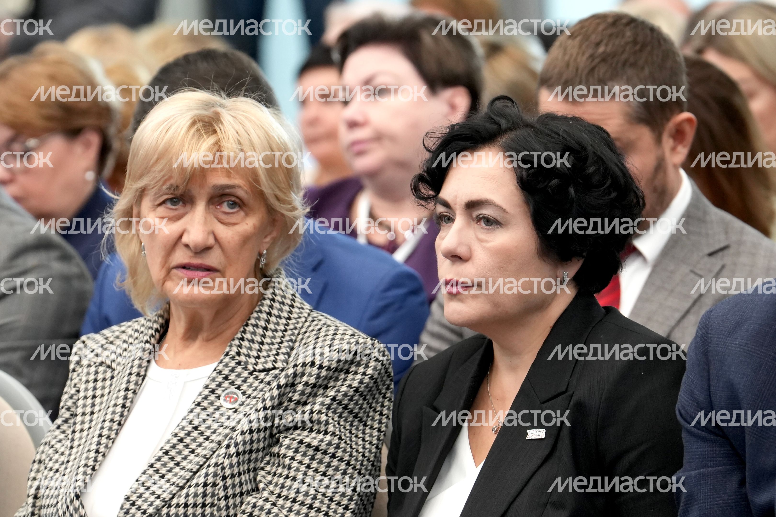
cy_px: 258
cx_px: 388
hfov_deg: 6.9
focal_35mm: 300
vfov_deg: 4.6
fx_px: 6466
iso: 2500
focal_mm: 200
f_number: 5
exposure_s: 1/160
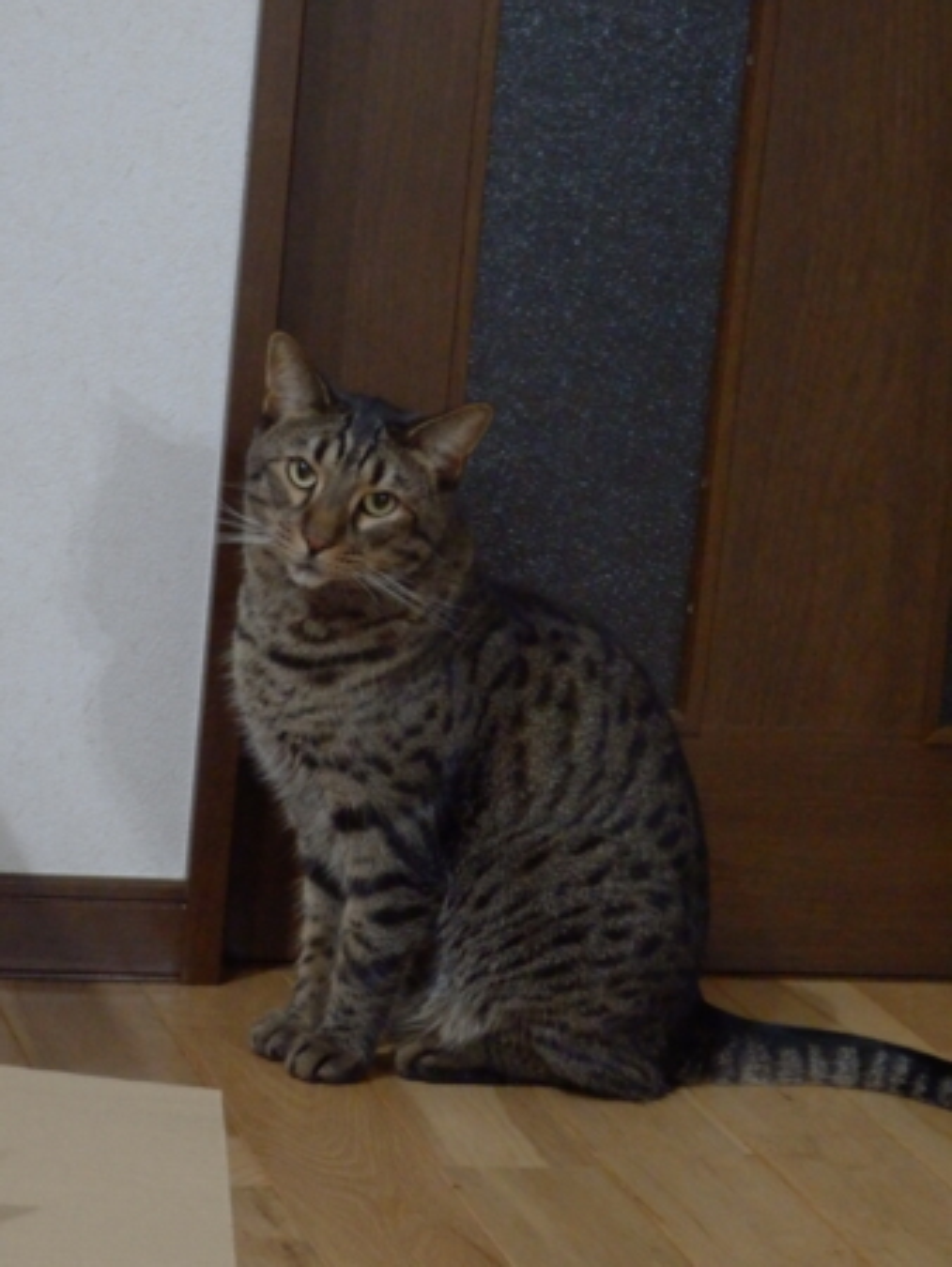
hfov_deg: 14.0
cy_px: 634
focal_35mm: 106
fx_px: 3883
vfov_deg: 18.5
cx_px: 476
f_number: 5
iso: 1600
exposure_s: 1/10
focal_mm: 19
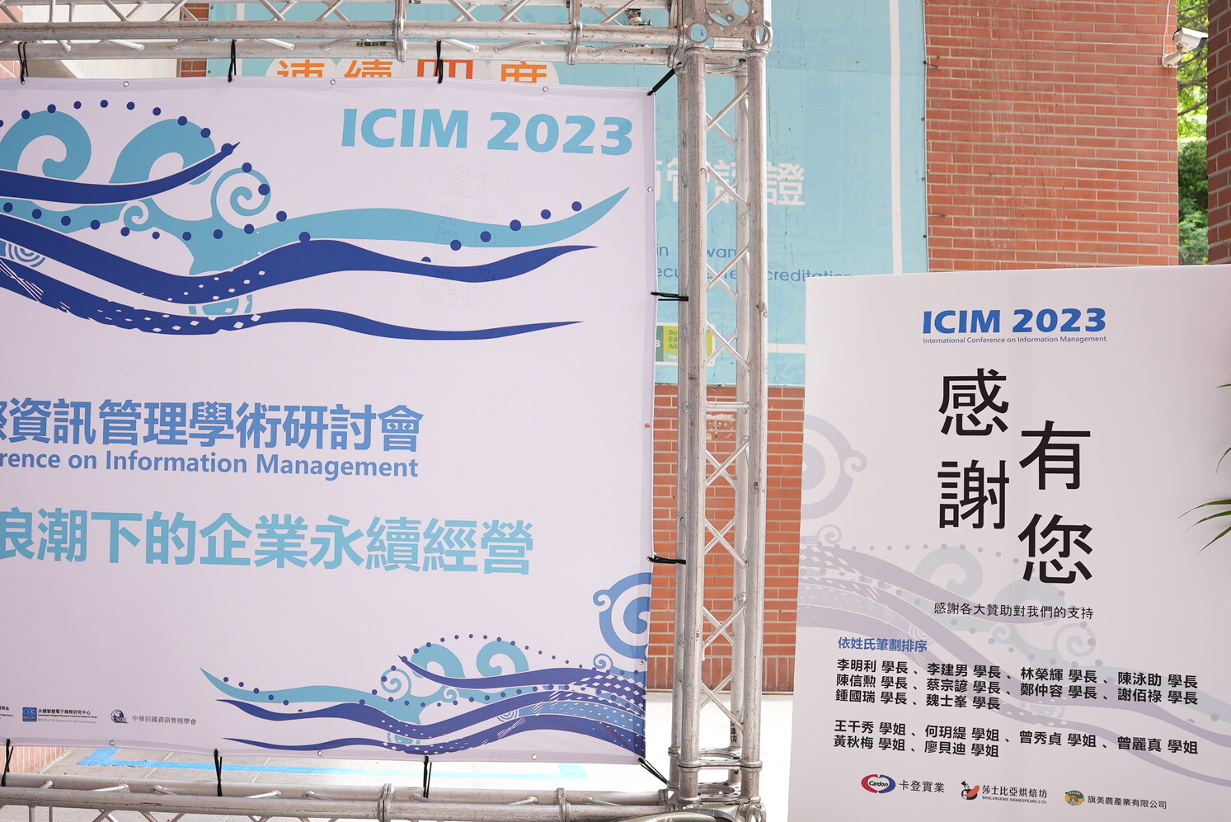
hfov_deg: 52.6
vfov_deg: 36.8
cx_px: 467
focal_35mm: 36
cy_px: 470
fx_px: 1232
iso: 320
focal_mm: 28
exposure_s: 1/160
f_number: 4
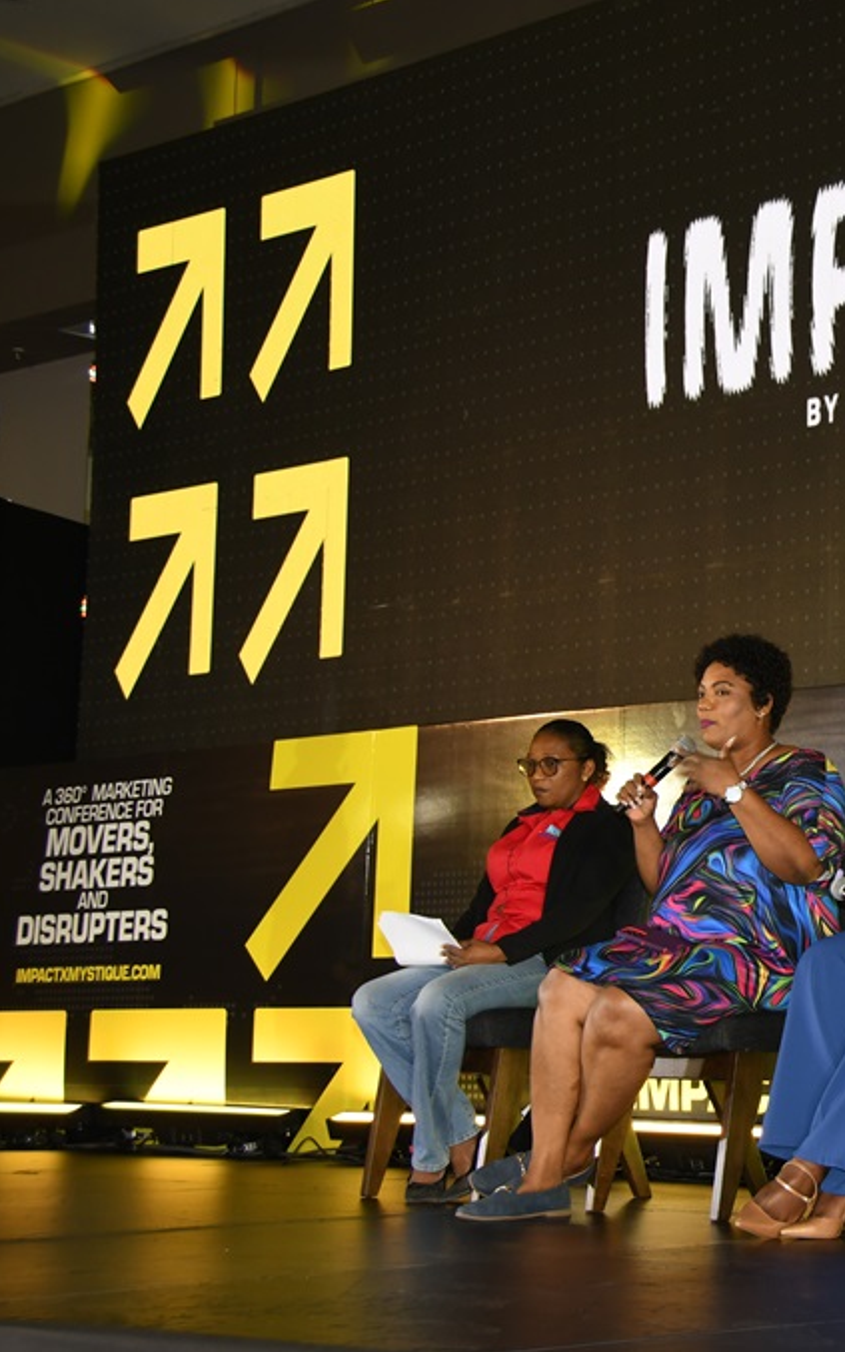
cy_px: 679
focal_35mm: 74
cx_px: 1017
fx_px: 2727
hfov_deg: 16.8
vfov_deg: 27.9
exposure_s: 1/80
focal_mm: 32
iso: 400
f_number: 5.6
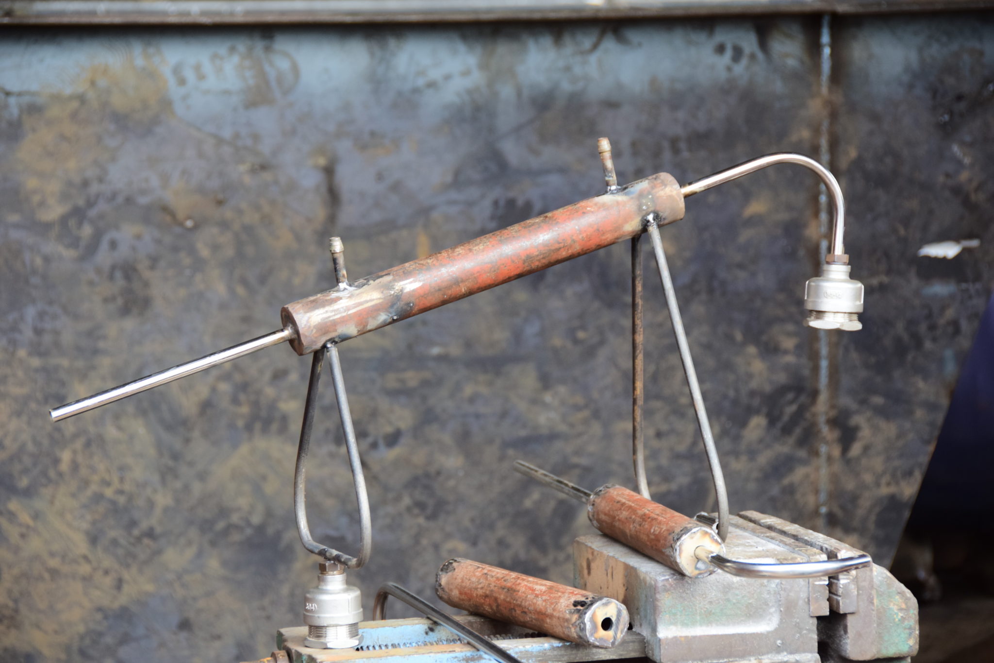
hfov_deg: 13.0
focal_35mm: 158
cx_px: 497
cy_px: 332
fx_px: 4348
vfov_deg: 8.7
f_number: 5.3
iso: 640
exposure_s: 1/50
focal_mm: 105
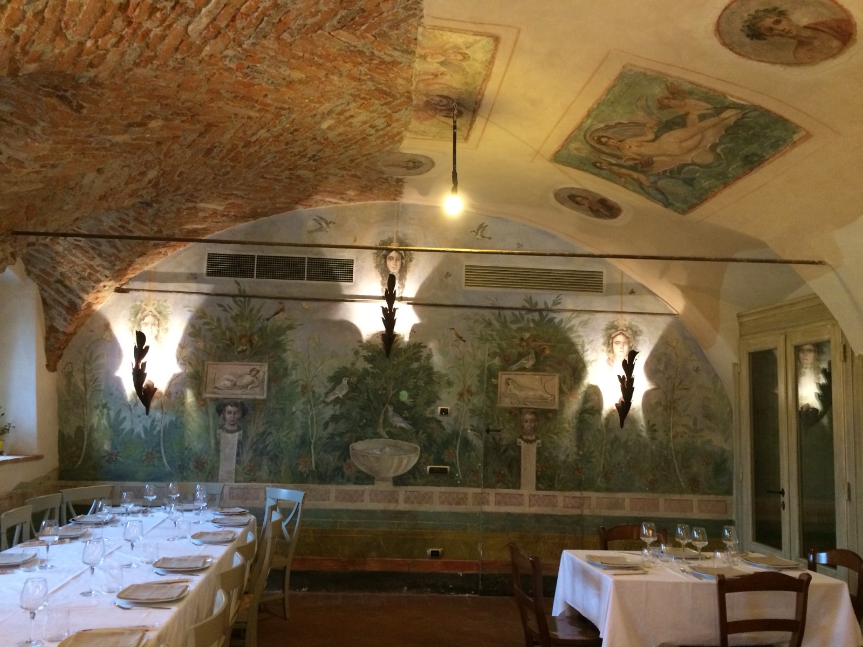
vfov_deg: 48.2
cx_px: 432
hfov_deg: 61.7
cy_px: 324
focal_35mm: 29
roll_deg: -0.3
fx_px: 723
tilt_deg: +7.4
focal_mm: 4.15
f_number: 2.2
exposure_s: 1/25
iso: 320
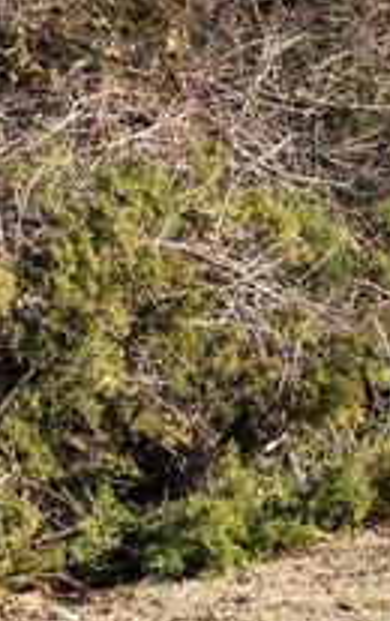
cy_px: -202
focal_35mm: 151
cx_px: 954
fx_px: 2559
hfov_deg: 8.0
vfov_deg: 13.3
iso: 100
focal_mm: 30
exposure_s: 1/125
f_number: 8
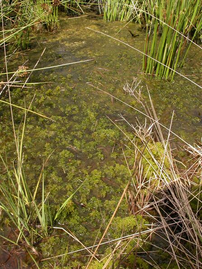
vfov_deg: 49.0
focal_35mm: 38
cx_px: 101
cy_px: 134
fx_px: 296
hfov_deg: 37.7
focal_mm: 7.85
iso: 100
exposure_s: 1/197
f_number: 7.5
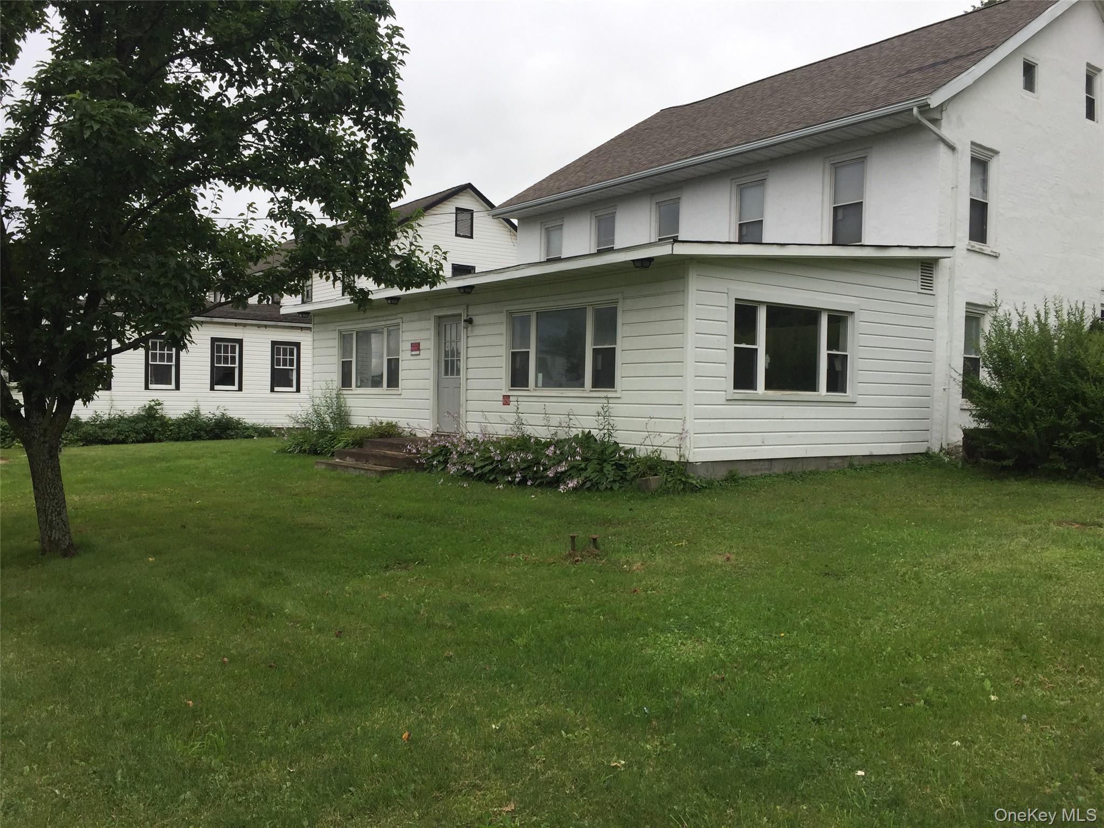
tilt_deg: -1.8
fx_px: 925
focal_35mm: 29
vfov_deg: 48.2
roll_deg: -1.6
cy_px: 414
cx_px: 552
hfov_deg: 61.7
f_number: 2.2
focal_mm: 4.15
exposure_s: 1/557
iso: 32
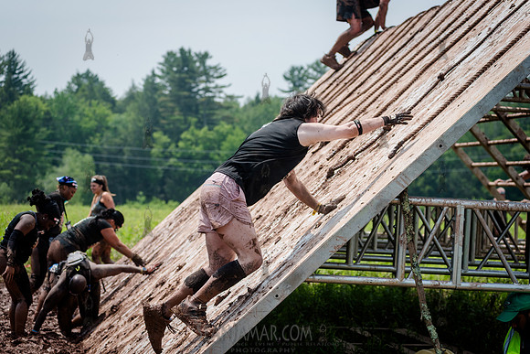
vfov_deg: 17.1
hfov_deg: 25.4
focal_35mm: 80
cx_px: 265
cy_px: 177
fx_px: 1178
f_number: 4
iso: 400
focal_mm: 80
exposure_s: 1/2500
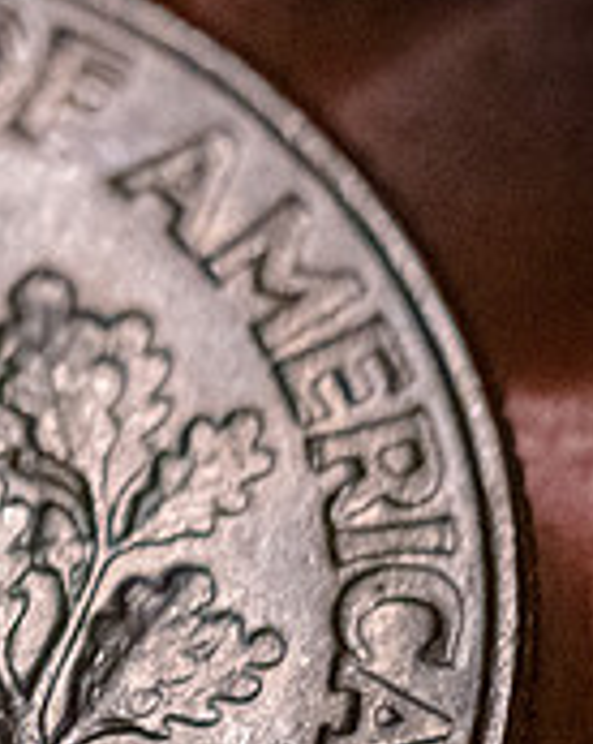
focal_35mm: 464
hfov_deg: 3.3
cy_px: 581
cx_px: -324
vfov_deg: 4.2
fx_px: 10197
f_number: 11
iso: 7200
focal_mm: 85
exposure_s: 1/125
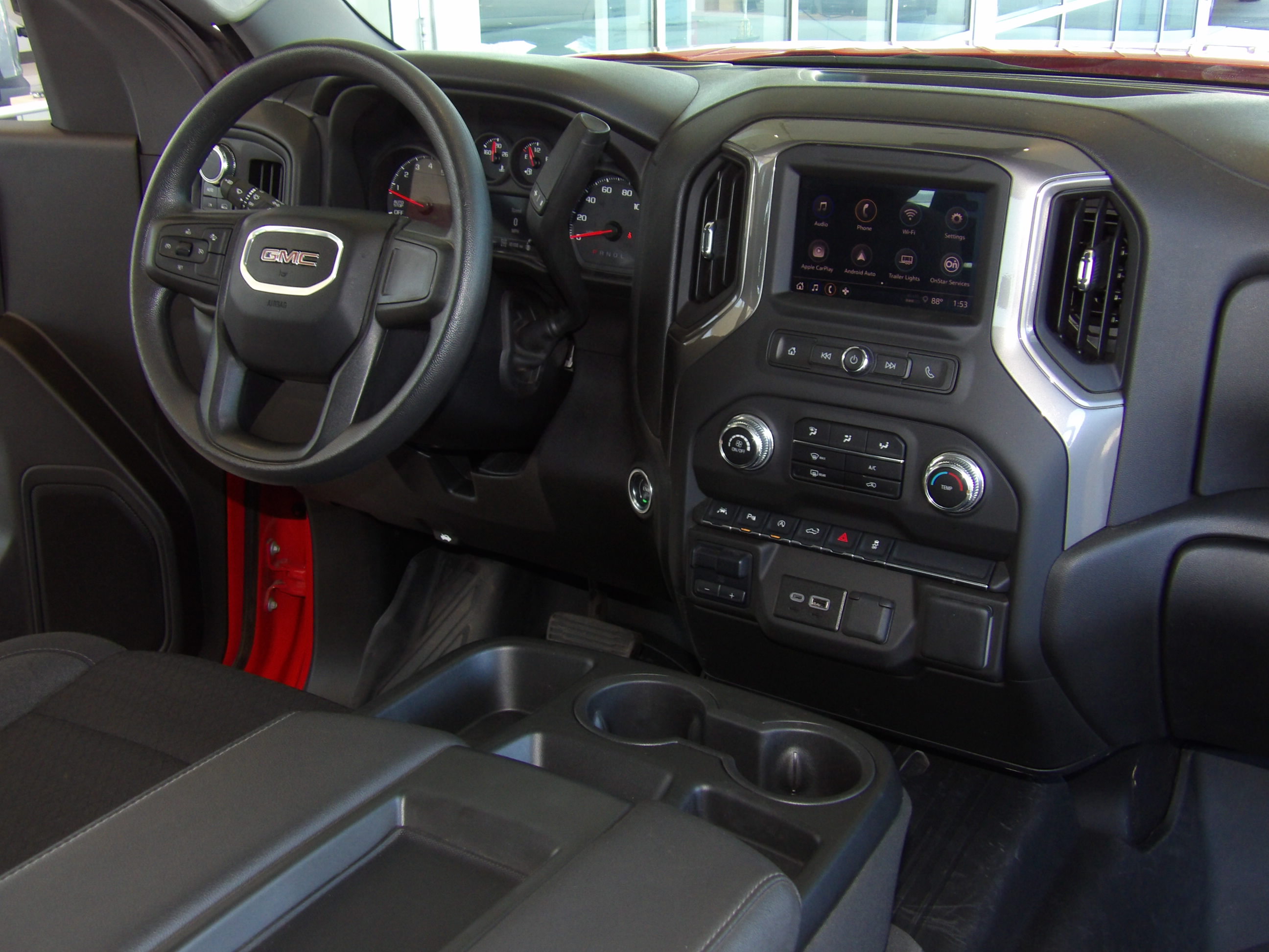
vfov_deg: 36.8
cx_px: 634
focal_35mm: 39
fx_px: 1430
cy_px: 476
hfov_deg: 47.9
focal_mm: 7
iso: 250
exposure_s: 1/30
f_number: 3.7
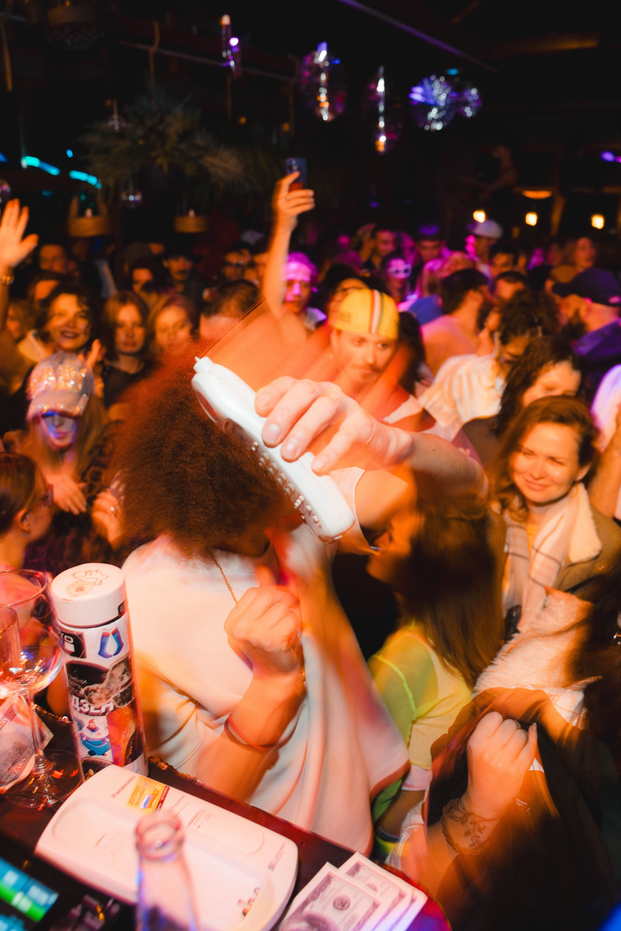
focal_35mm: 28
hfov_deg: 46.4
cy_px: 466
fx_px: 724
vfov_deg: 65.5
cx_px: 310
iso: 320
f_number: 5
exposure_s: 1/10
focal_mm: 28
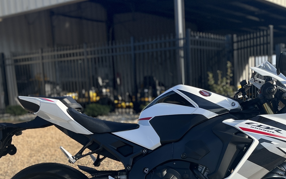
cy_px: 177
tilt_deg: -10.6
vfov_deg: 22.3
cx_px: 180
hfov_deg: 36.1
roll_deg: +2.3
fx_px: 436
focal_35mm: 56
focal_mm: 5.1
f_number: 1.6
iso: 50
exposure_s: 1/1647
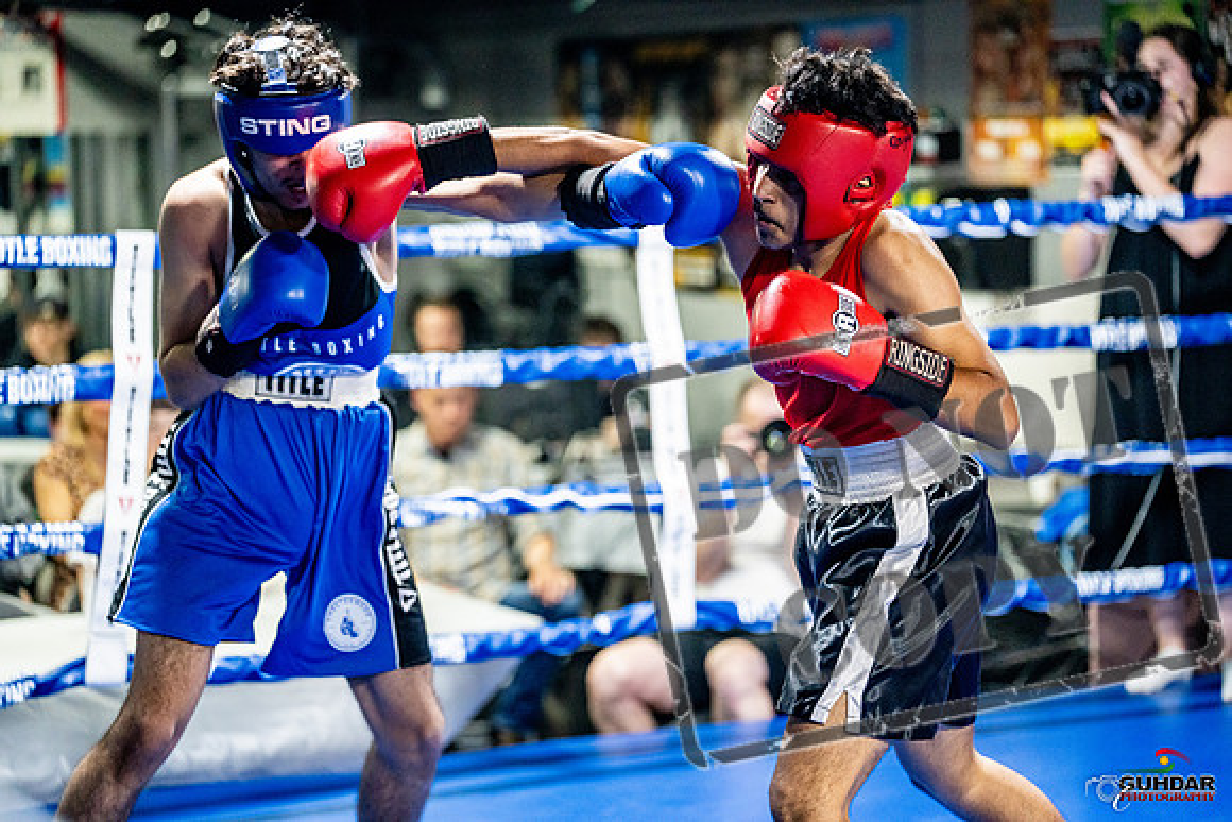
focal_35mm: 89
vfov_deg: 15.4
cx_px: 616
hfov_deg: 22.9
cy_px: 411
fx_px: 3046
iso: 4000
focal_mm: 89
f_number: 2
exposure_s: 1/1000
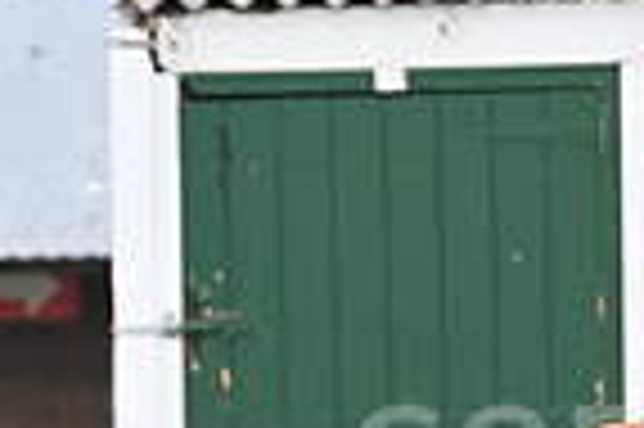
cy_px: 737
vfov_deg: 2.1
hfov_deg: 3.2
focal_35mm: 651
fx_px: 11632
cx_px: 941
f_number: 6.3
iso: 400
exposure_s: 1/500
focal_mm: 160
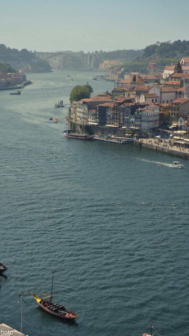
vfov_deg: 27.9
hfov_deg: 15.9
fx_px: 677
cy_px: 169
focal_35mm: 76
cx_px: 99
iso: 100
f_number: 7.1
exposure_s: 1/640
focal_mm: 48
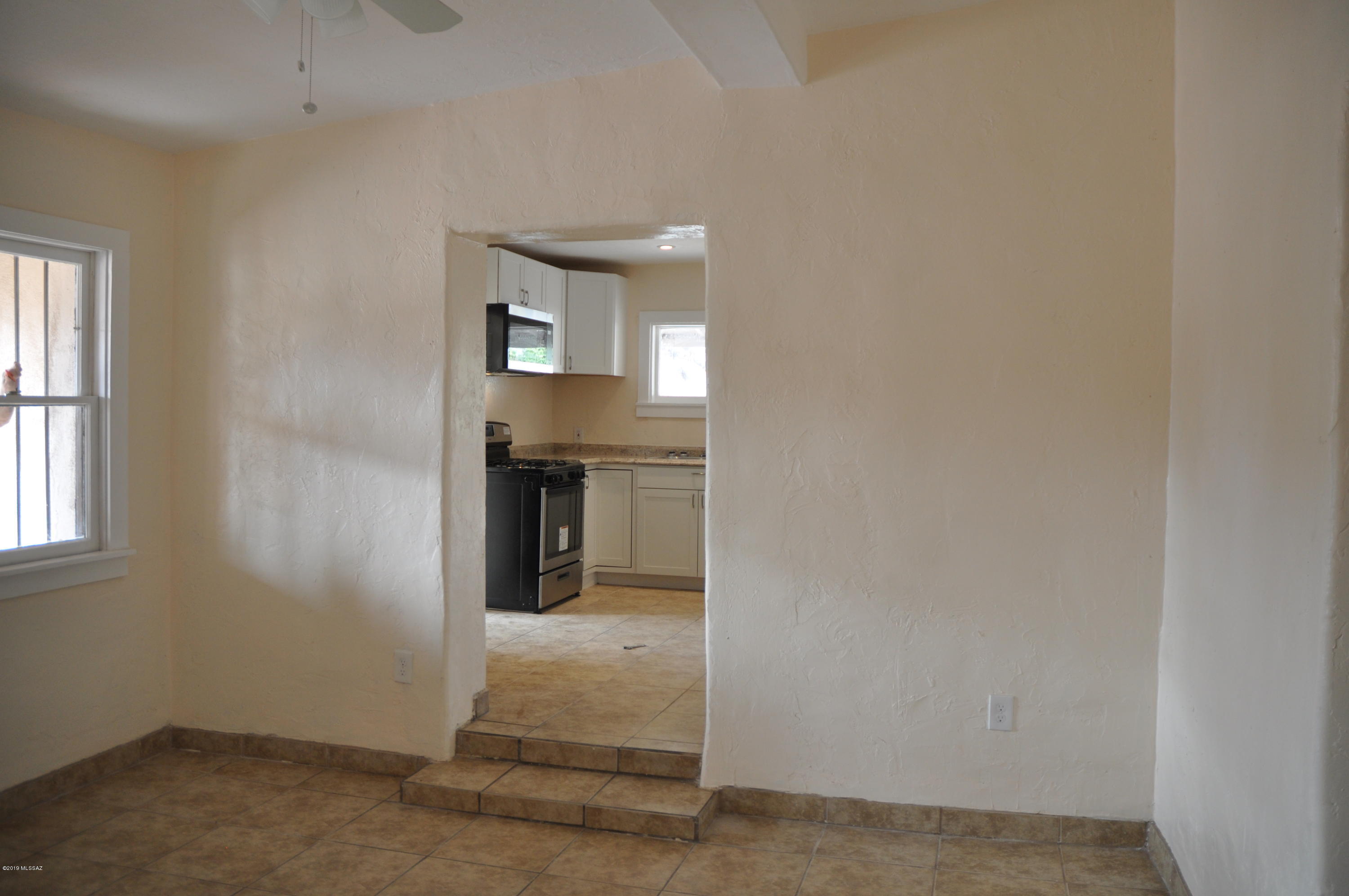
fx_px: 1010
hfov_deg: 67.4
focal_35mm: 27
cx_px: 674
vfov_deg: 47.8
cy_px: 448
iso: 400
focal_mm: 18
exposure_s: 1/80
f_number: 4
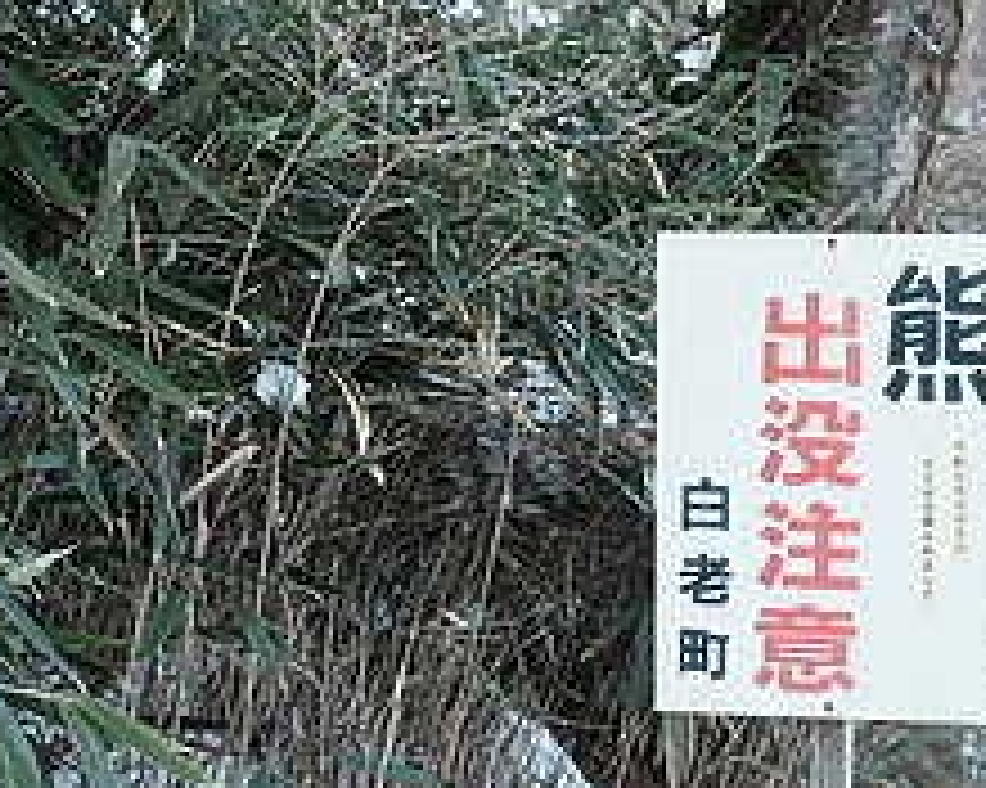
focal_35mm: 176
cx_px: 684
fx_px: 5124
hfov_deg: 11.0
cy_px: 437
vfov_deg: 8.8
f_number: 2.8
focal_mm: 52.5
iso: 250
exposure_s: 1/500
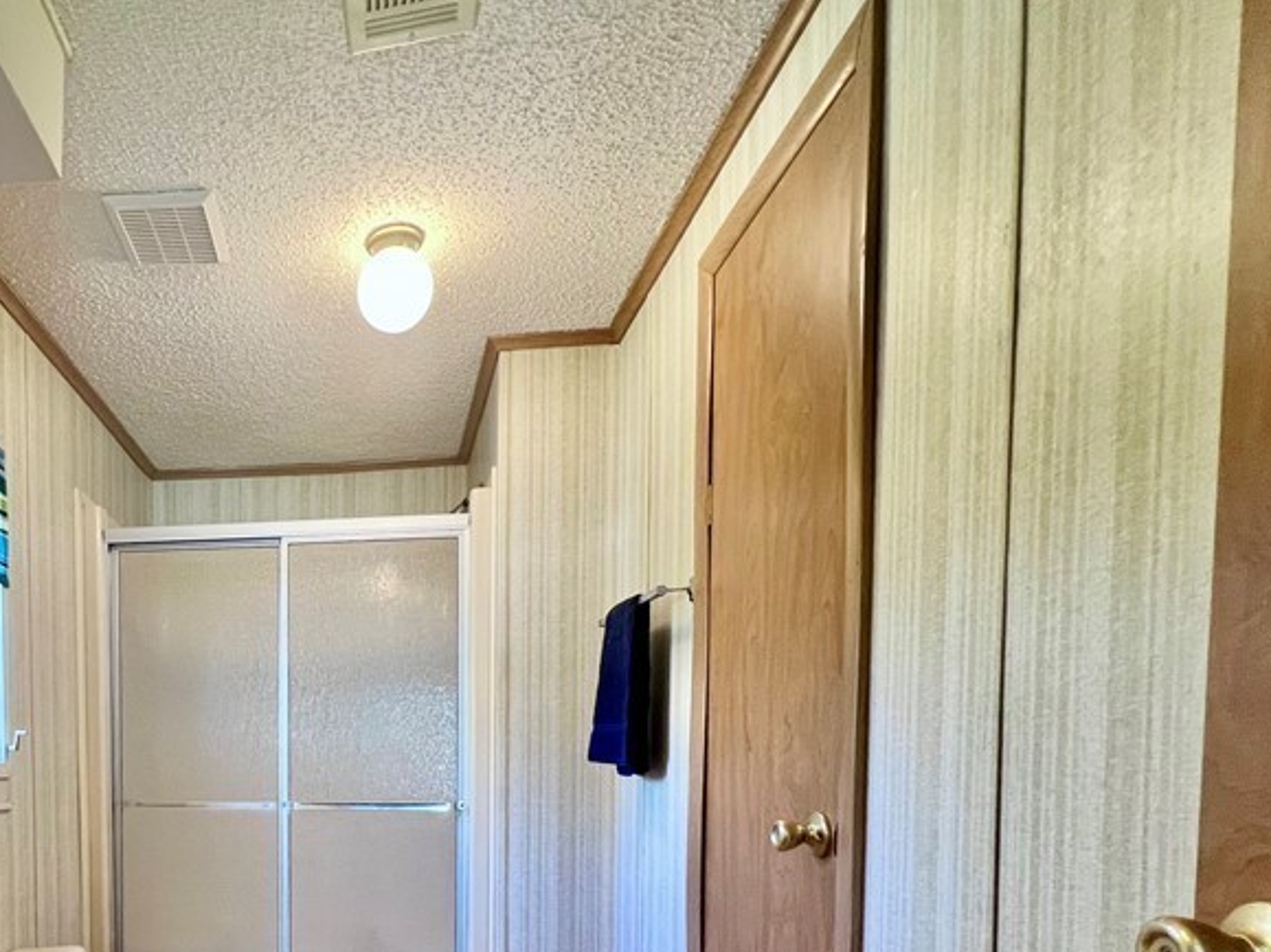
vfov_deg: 53.5
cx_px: 250
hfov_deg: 66.9
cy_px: 807
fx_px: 844
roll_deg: -0.2
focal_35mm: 23
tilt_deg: -3.5
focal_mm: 1.57
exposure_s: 1/60
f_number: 1.8
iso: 200
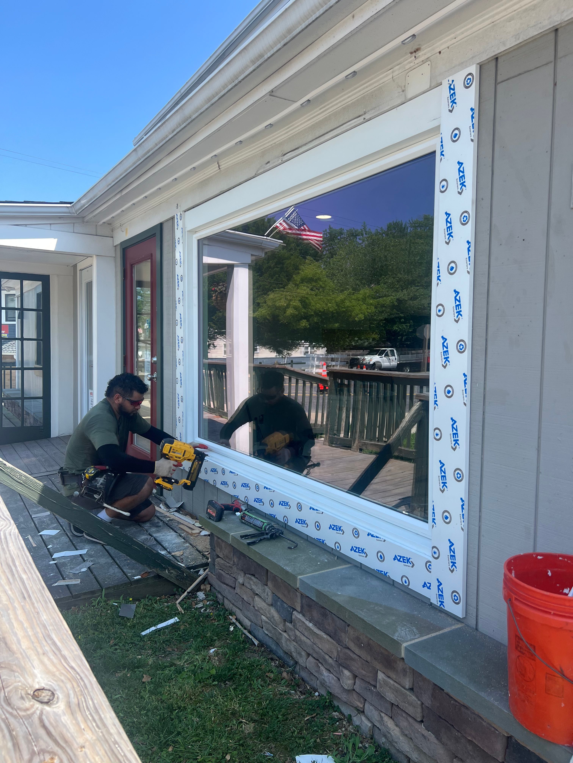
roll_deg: -0.3
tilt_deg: -0.2
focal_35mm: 26
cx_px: 286
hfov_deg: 53.1
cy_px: 382
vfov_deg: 67.3
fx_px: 574
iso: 50
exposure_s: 1/1412
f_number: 1.5
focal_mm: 5.7
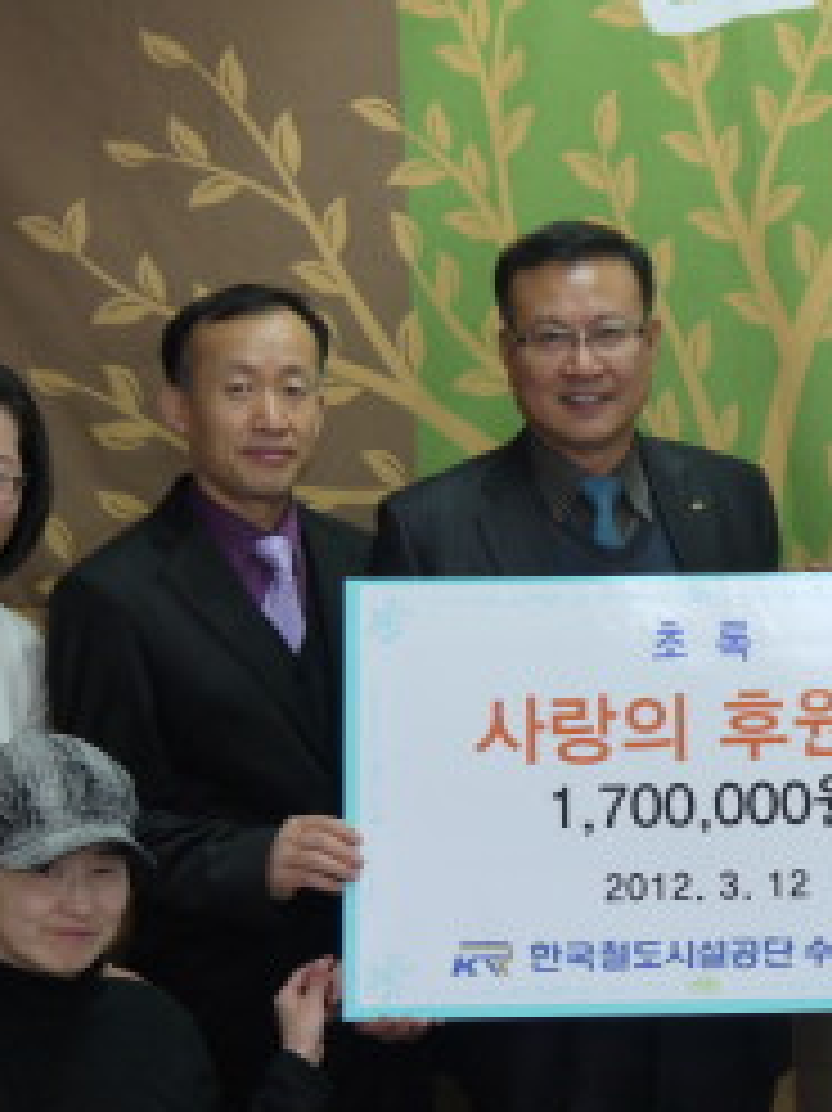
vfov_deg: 22.0
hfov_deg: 16.4
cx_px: 742
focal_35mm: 89
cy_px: 610
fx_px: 2855
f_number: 4.4
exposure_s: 1/60
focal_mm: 22
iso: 320
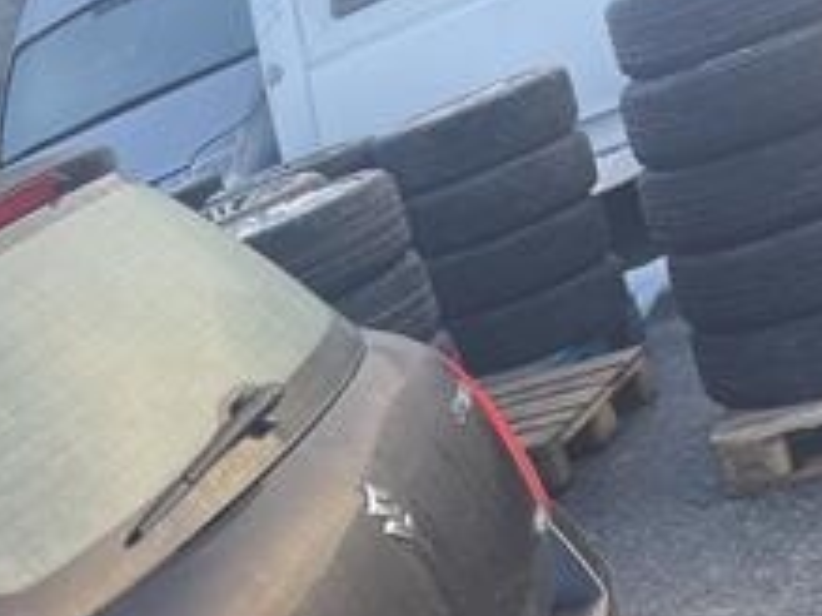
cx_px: -165
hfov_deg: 23.5
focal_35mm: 76
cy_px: 796
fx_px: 1804
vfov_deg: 18.1
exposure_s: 1/186
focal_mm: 4.2
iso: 32
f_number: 1.6
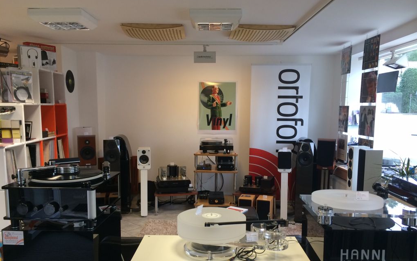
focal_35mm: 32
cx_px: 209
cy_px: 151
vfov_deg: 39.3
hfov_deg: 59.7
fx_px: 364
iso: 40
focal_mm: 4.12
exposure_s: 1/33
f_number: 2.2
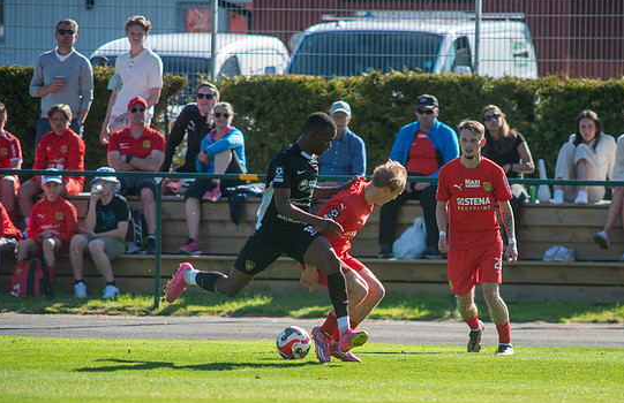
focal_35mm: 565
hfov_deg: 3.7
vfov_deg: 2.4
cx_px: 374
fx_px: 9704
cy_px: 269
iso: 250
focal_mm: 420
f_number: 4
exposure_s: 1/1600
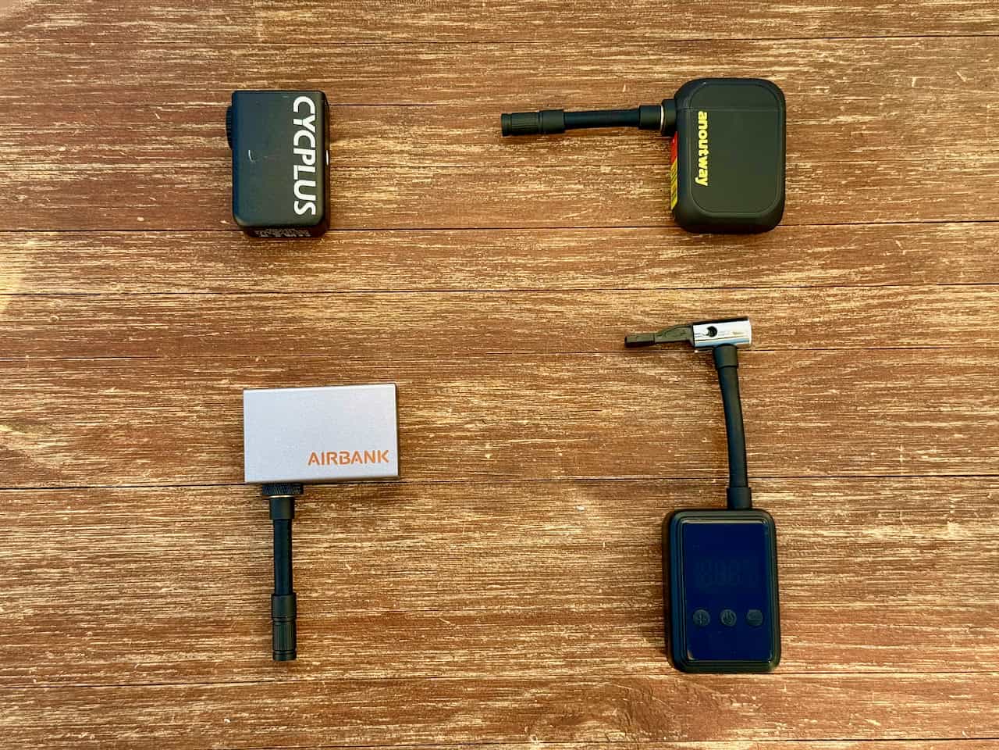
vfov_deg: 30.3
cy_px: 375
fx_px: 1385
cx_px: 500
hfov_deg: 39.7
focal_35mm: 48
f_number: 1.8
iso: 64
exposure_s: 1/747
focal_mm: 6.8
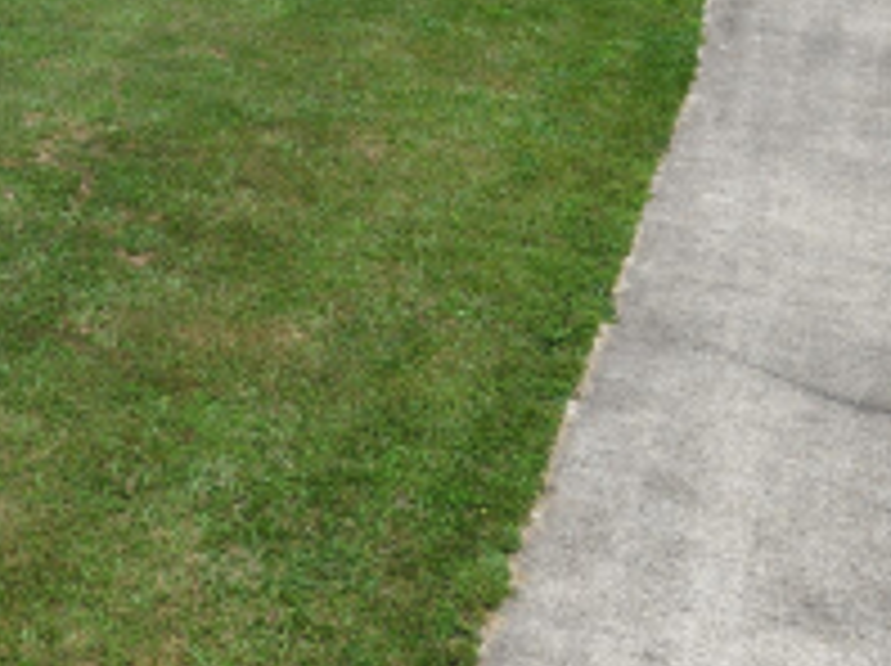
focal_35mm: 81
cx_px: 2
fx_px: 2082
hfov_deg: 23.2
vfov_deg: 17.4
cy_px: -112
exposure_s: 1/90
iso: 100
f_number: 1.8
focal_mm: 8.67
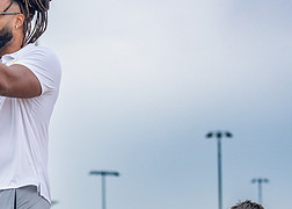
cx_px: -10
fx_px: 1601
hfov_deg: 10.3
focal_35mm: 193
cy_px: 153
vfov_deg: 7.4
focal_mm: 70
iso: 320
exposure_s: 1/2000
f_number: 2.8
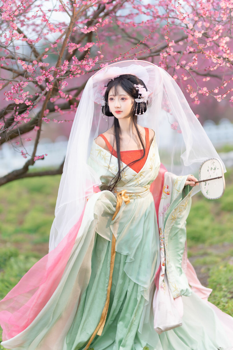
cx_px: 116
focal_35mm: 85
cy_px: 175
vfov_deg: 23.9
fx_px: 825
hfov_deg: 16.1
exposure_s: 1/500
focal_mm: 85
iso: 160
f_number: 1.4
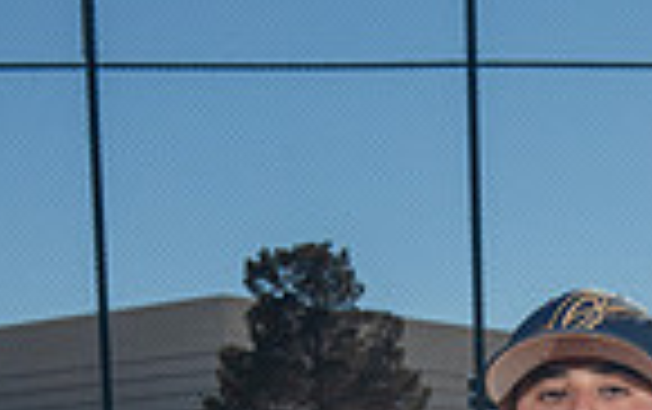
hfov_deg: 14.9
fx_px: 2473
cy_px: 969
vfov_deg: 8.6
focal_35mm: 139
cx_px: 567
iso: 320
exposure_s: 1/250
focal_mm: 44
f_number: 10
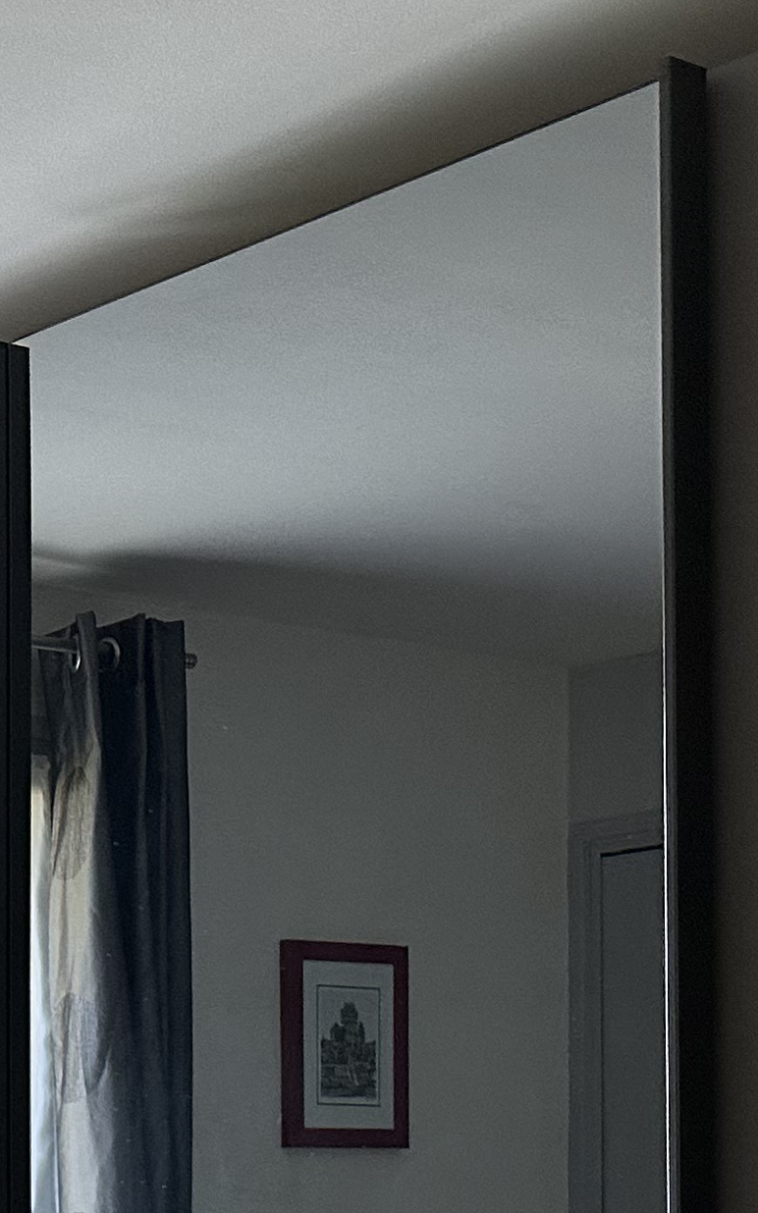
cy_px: 1345
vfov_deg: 23.4
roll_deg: +0.8
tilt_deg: +0.2
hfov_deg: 13.8
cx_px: -671
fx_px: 2745
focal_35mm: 83
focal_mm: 6.86
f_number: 1.78
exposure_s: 1/121
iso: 200
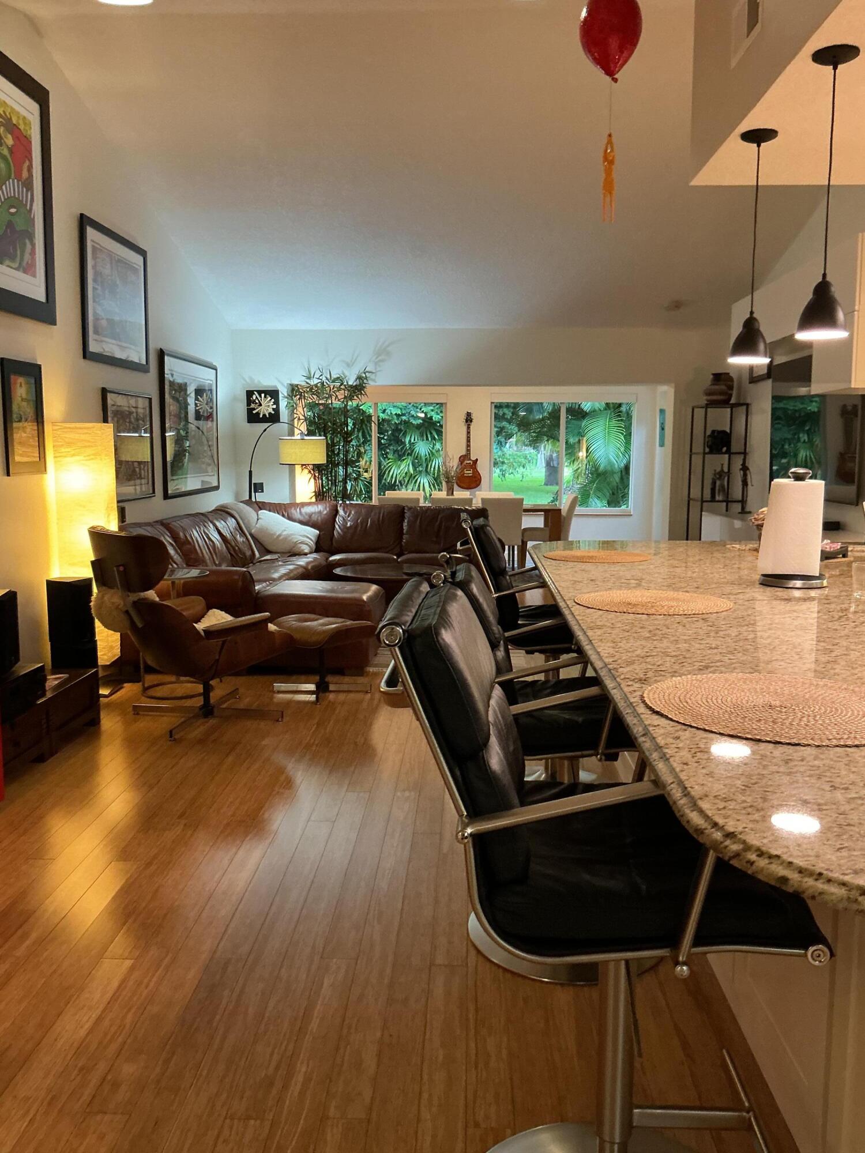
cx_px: 432
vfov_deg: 61.7
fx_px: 966
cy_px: 576
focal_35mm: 29
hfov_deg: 48.2
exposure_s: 1/40
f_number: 1.8
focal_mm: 3
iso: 200
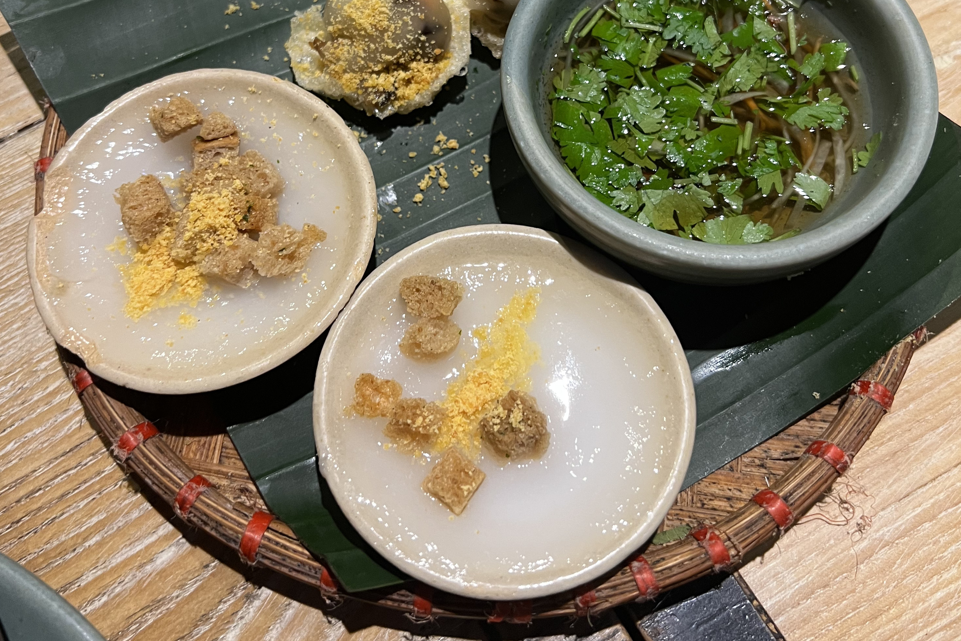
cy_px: 150
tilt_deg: -63.9
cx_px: 478
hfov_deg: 51.9
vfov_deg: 35.1
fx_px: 988
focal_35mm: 37
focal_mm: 5.7
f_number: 1.5
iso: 100
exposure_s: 1/50
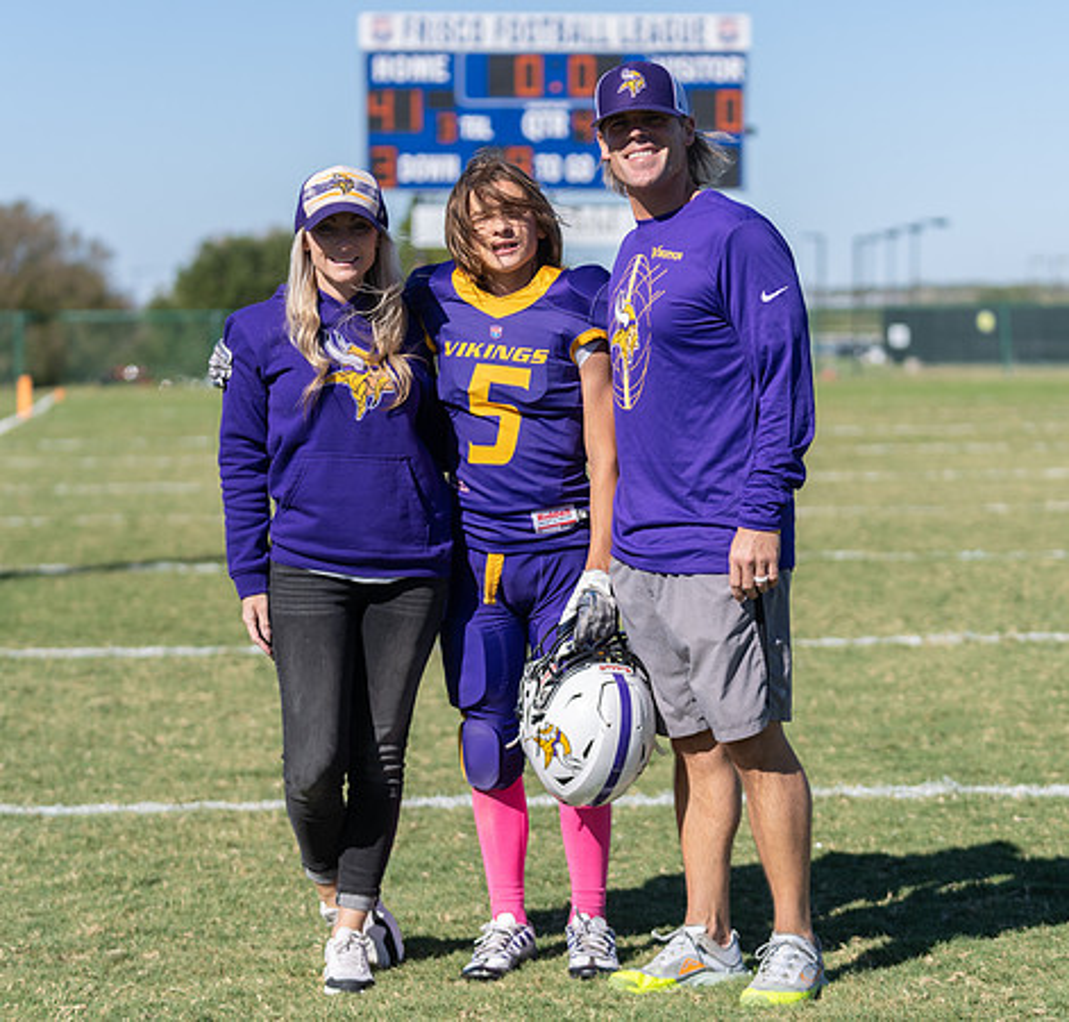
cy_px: 502
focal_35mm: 111
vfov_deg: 15.3
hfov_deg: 16.0
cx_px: 605
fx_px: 3796
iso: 100
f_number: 2.8
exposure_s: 1/2000
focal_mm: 83
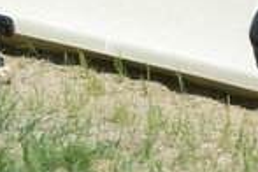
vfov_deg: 2.6
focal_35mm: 531
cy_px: 87
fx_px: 3805
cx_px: 344
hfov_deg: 3.9
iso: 400
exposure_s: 1/1250
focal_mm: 195
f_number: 6.3
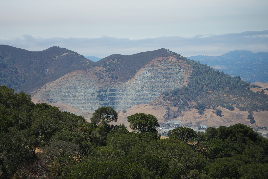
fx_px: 1318
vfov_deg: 7.8
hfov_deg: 11.6
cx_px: 134
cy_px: 90
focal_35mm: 177
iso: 320
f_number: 6.3
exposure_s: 1/1250
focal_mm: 177
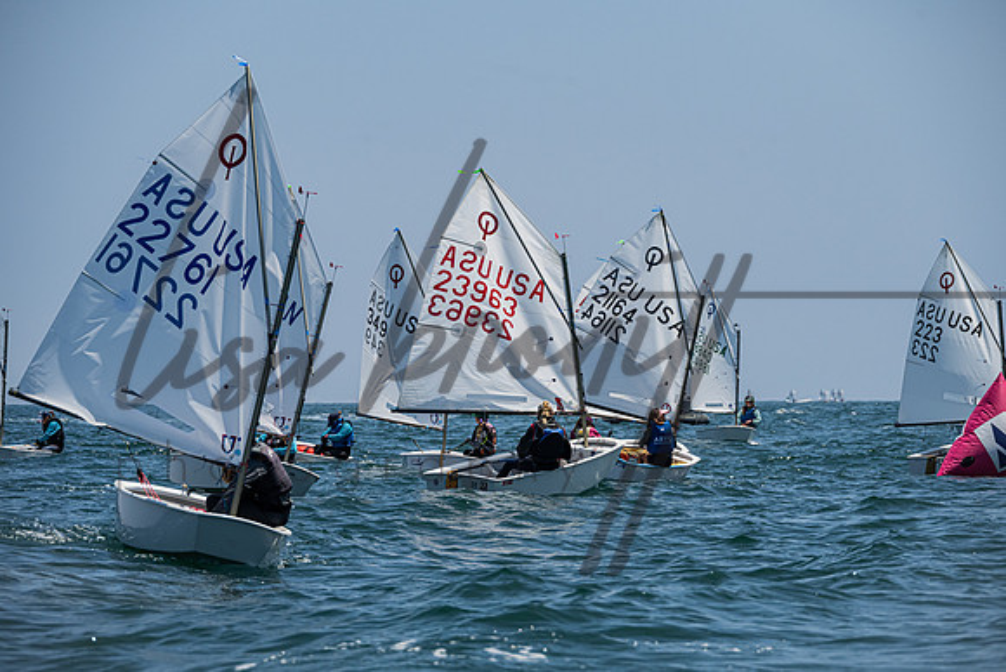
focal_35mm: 191
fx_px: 5326
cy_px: 337
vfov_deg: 7.2
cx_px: 520
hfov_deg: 10.8
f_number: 7.6
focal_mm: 180
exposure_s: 1/3200
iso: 500
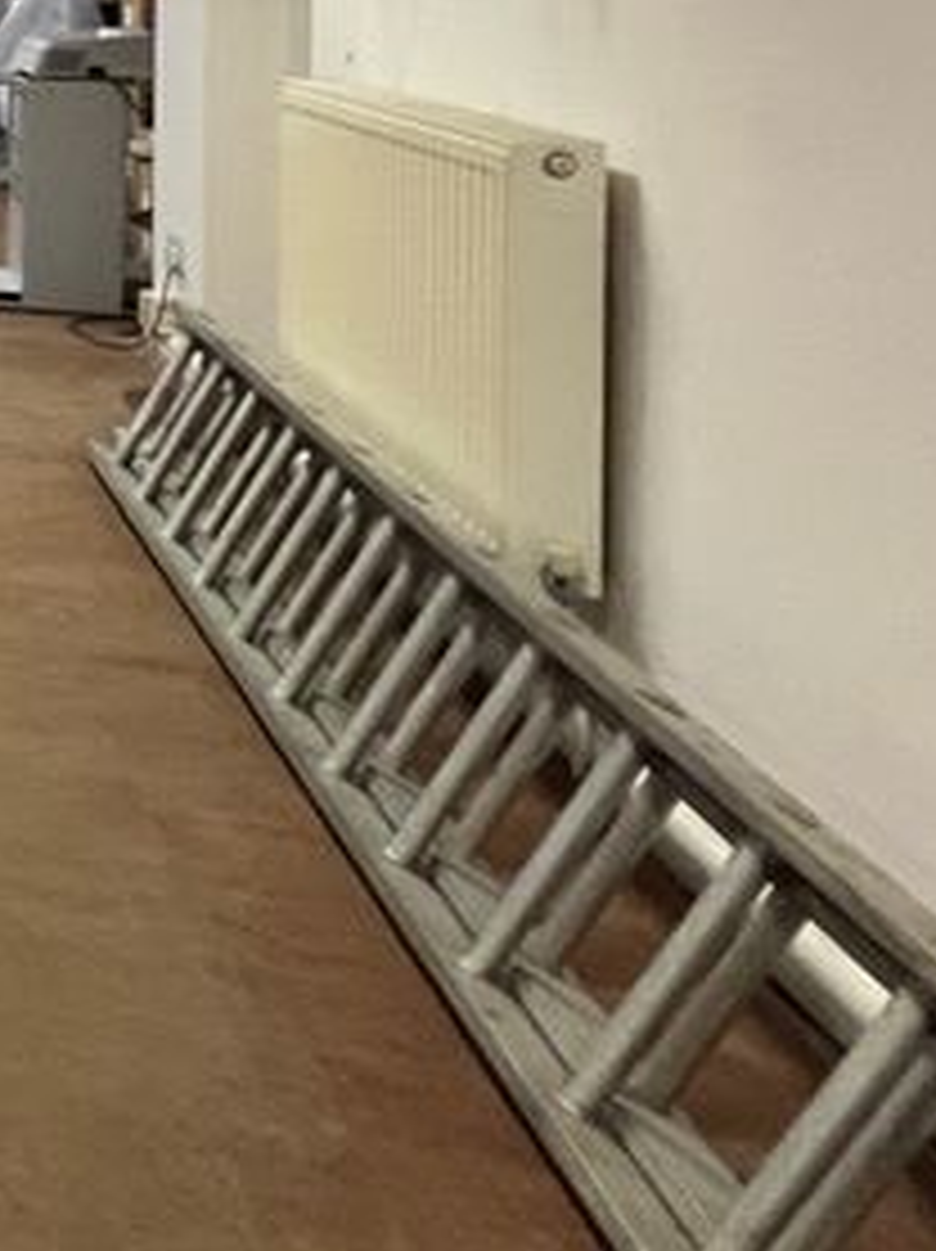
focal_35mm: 52
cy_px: 34
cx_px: -1188
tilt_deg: -2.4
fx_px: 1878
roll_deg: +2.8
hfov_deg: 16.2
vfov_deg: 34.0
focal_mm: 1.57
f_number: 1.8
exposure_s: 1/50
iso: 250
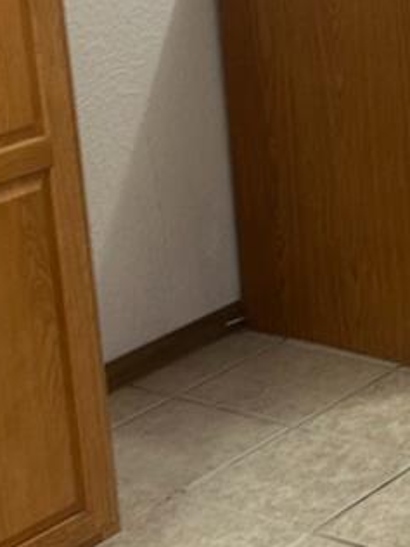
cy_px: 78
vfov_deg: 17.1
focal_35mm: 114
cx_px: 594
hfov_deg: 12.4
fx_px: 1800
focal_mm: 6.86
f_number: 1.78
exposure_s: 1/60
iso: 160
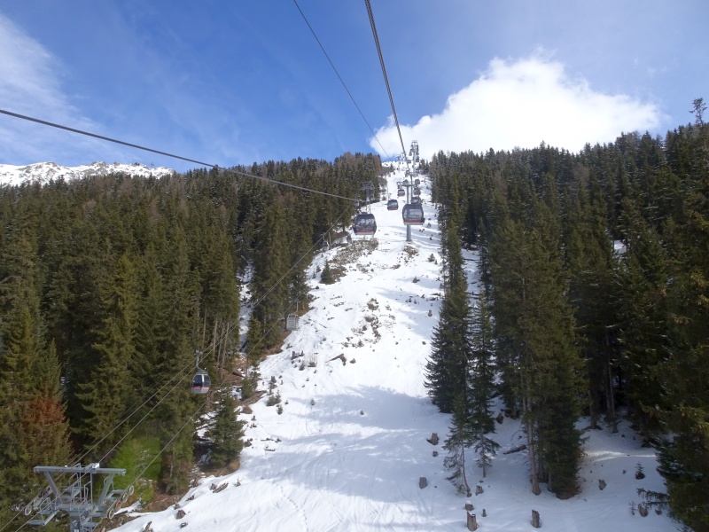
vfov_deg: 56.8
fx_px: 492
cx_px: 354
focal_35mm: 24
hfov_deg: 71.6
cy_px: 266
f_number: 3.5
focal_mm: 4.1
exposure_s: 1/500
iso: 80
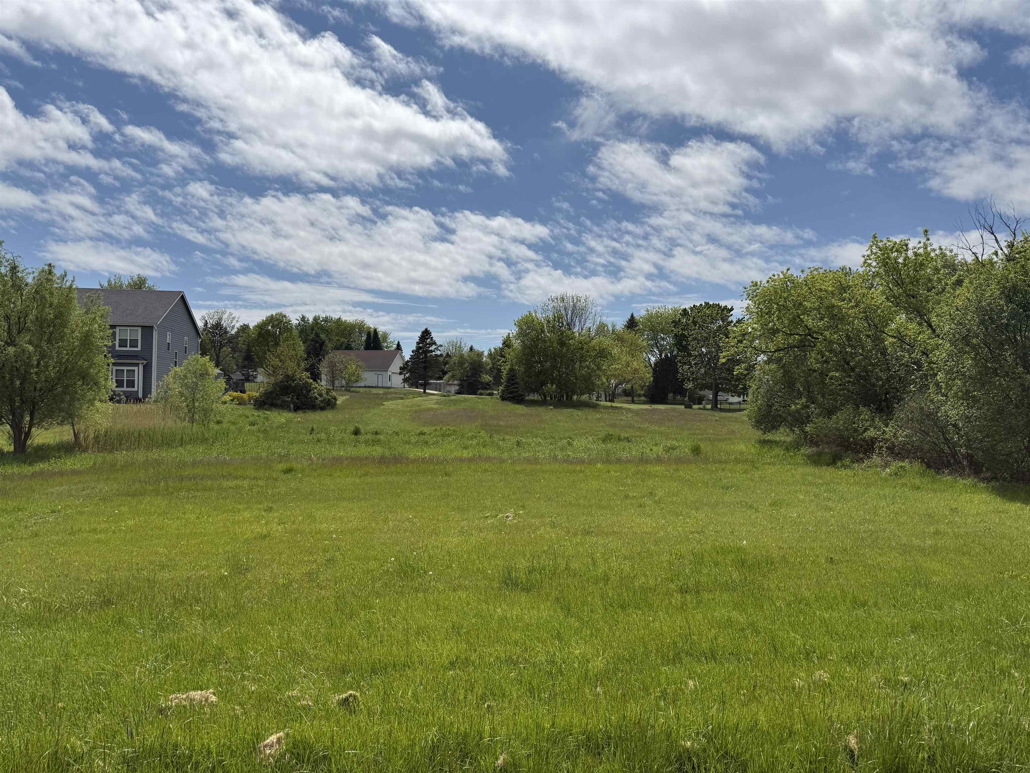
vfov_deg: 56.8
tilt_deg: +1.4
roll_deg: -1.1
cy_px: 386
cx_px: 515
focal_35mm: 24
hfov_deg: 71.6
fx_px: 714
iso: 80
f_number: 1.78
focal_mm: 6.76
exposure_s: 1/14286
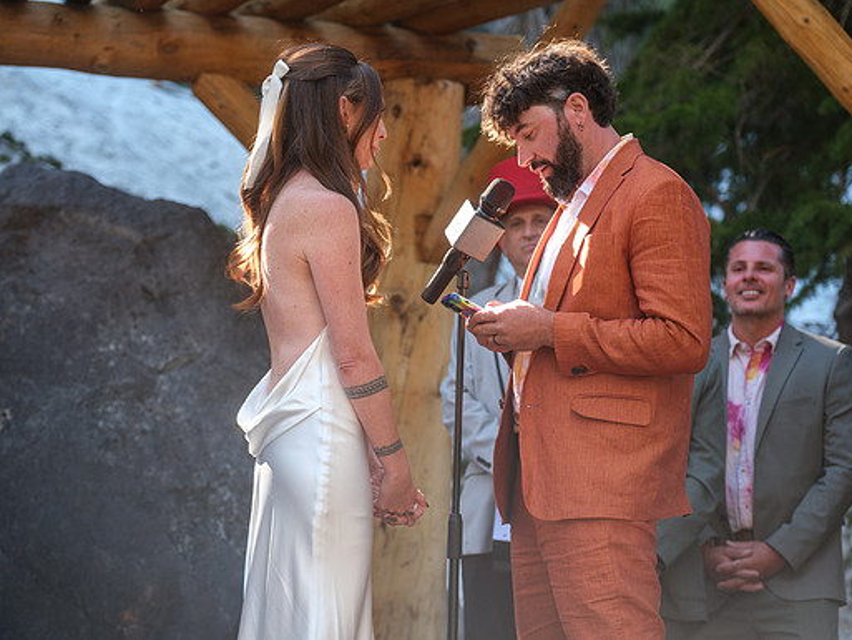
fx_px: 3373
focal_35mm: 137
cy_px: 320
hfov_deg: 14.4
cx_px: 442
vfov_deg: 10.8
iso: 400
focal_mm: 83.8
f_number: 3.6
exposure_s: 1/200
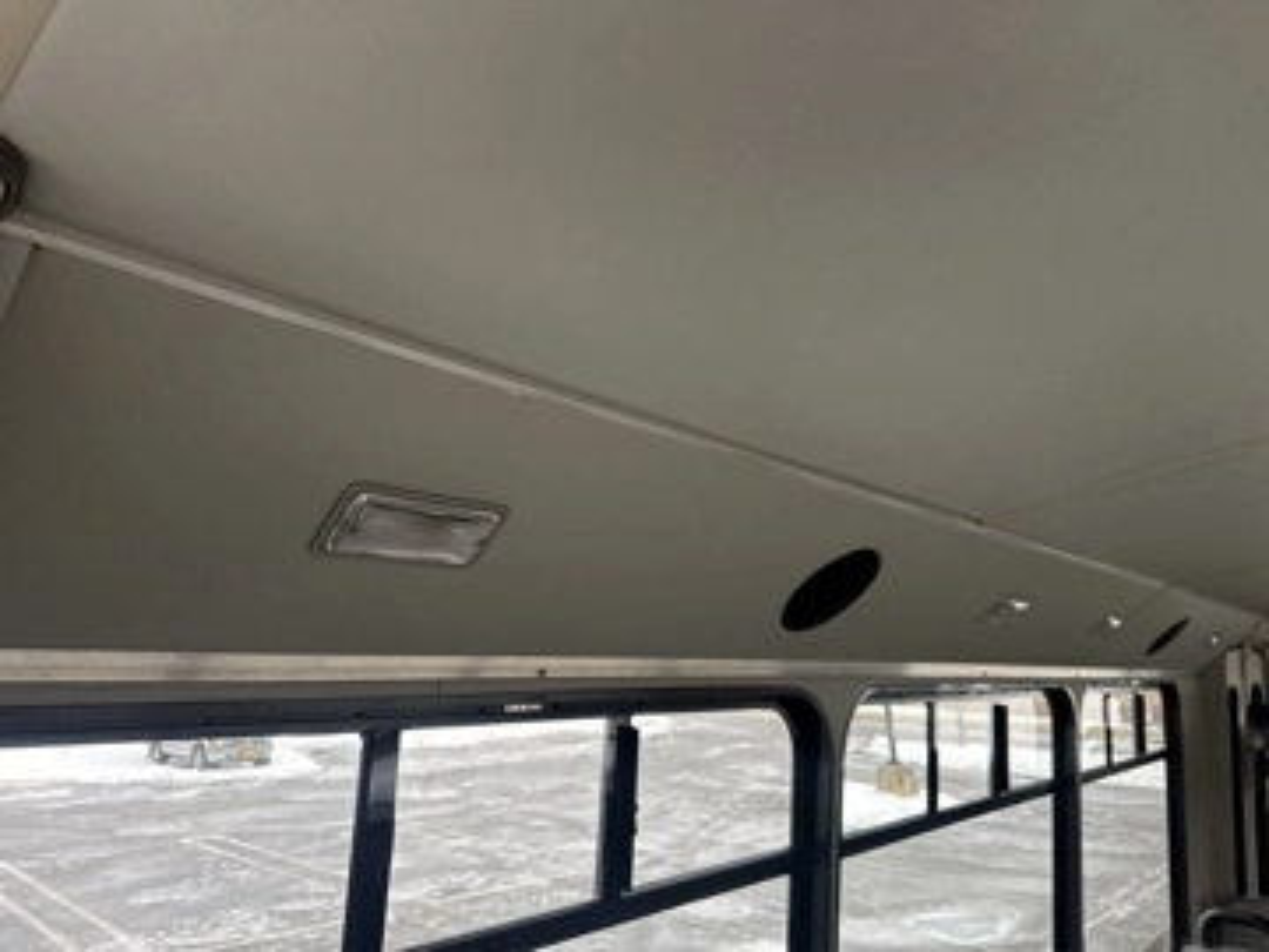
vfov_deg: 56.8
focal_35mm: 24
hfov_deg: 71.6
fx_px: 880
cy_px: 476
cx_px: 634
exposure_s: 1/93
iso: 200
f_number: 1.78
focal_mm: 6.76
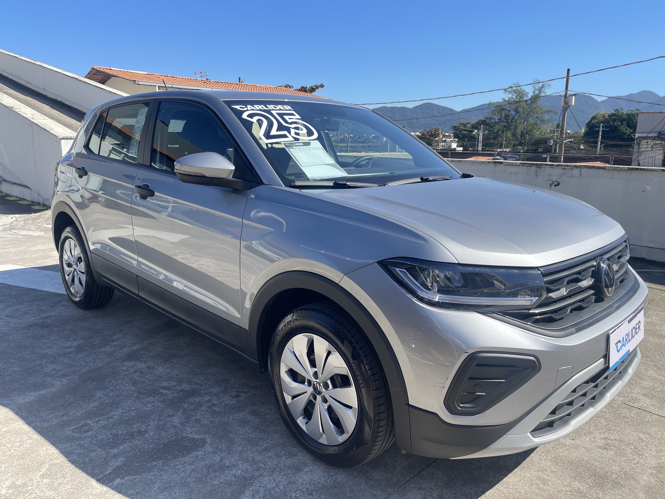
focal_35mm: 25
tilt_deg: -12.6
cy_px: 250
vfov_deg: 54.9
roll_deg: -0.7
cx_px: 332
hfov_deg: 69.4
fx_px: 480
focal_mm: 5.1
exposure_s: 1/1715
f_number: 1.6
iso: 32
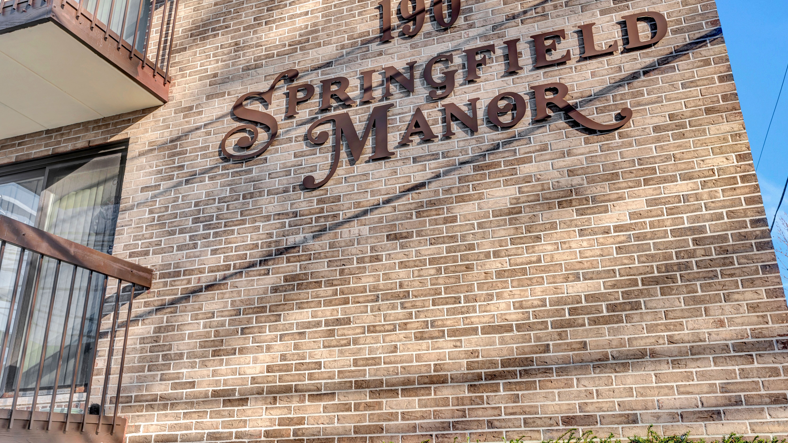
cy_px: 199
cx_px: 400
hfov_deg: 61.0
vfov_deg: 36.6
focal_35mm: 32
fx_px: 669
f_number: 9
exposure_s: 1/125
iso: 100
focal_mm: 30
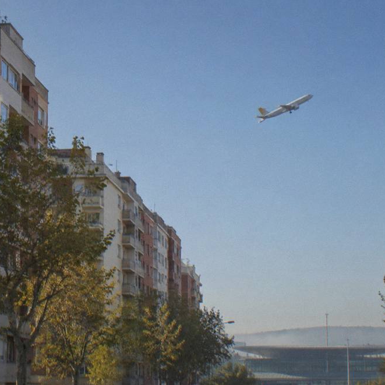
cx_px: 190
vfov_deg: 12.9
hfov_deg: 12.9
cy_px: 193
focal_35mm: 135
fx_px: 1699
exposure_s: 1/250
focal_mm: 105
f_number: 9
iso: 320
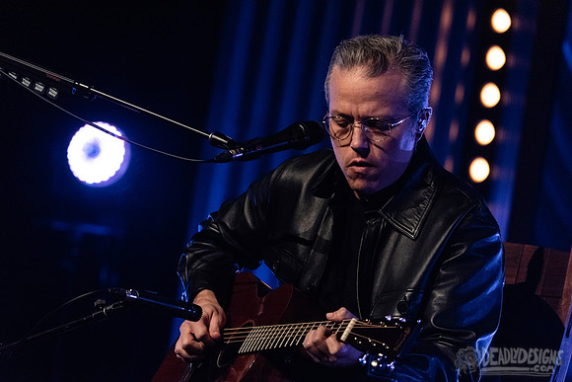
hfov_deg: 6.6
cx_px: 286
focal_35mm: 310
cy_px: 191
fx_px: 4926
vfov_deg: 4.4
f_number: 5.6
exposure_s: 1/125
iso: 2500
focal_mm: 310
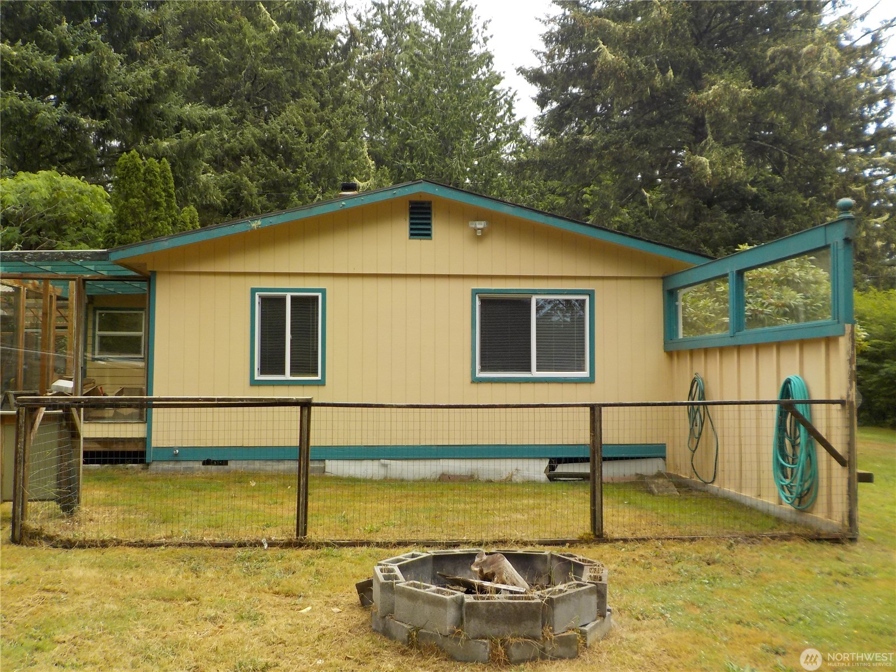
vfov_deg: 46.8
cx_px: 448
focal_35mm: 30
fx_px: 777
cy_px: 336
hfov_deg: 60.0
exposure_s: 1/500
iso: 125
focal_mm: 4.1
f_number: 3.3
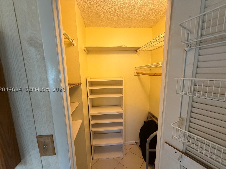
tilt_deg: -9.8
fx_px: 98
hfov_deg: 98.2
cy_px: 89
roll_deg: +0.7
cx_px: 112
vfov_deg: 81.7
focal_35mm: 15
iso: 320
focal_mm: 2.22
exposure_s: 1/60
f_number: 2.2
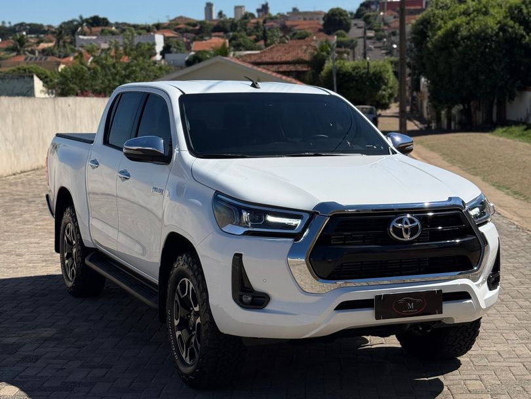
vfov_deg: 30.3
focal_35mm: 48
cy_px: 200
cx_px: 266
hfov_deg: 39.6
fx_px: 737
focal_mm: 6.76
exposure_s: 1/9901
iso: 64
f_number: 1.78
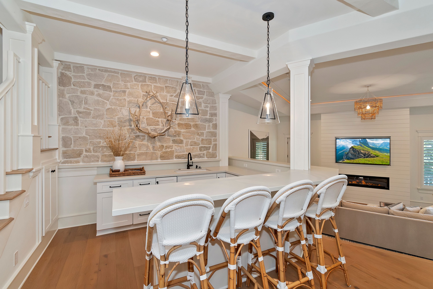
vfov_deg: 77.3
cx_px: 216
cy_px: 144
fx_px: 180
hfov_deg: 100.4
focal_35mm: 15
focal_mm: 10
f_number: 8
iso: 400
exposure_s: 1/30
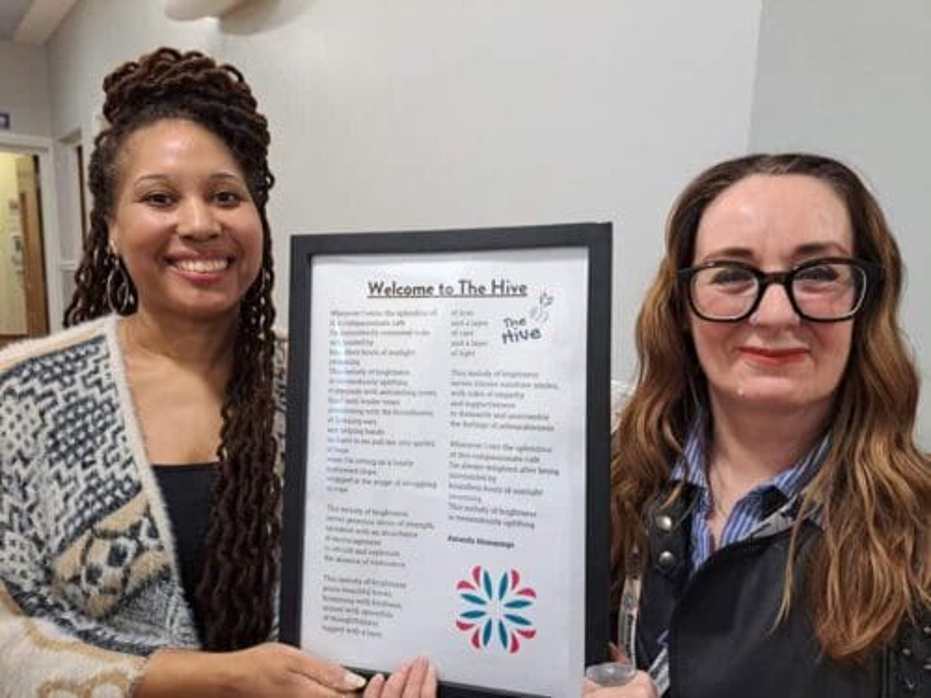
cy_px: 349
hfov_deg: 71.6
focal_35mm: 24
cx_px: 466
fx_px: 645
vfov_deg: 56.8
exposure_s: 1/50
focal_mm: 5.2
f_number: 1.8
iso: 200
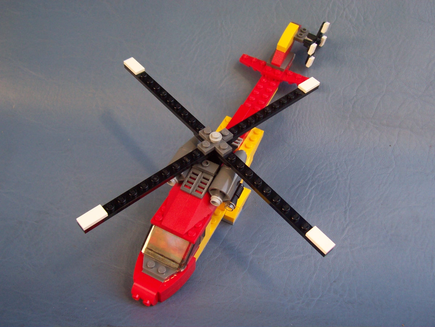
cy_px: 164
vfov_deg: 38.7
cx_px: 218
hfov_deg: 50.1
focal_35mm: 37
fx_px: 465
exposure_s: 1/125
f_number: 2.8
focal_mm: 5.6
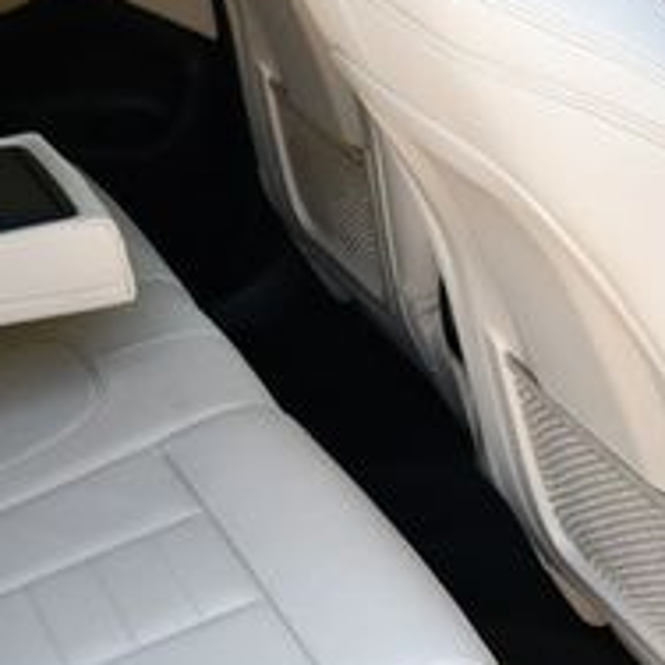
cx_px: 113
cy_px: 223
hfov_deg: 16.6
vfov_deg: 16.7
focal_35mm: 104
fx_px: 2260
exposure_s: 1/250
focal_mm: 18
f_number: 3.5
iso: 450
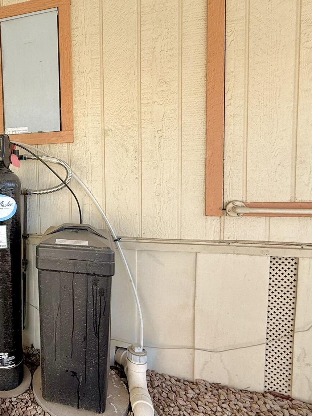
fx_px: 300
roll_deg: +4.3
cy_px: 187
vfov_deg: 69.2
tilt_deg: -3.5
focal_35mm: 25
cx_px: 1
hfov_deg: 46.2
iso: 50
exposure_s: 1/259
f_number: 2.2
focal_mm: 2.22
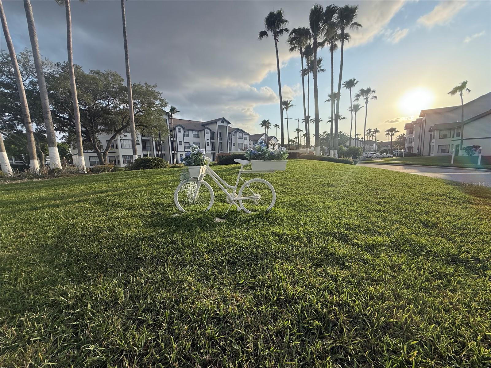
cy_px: 184
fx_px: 199
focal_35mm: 14
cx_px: 246
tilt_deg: -7.3
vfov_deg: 85.7
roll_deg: +1.7
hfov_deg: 102.1
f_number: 2.2
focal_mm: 2.22
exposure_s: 1/1339
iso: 64
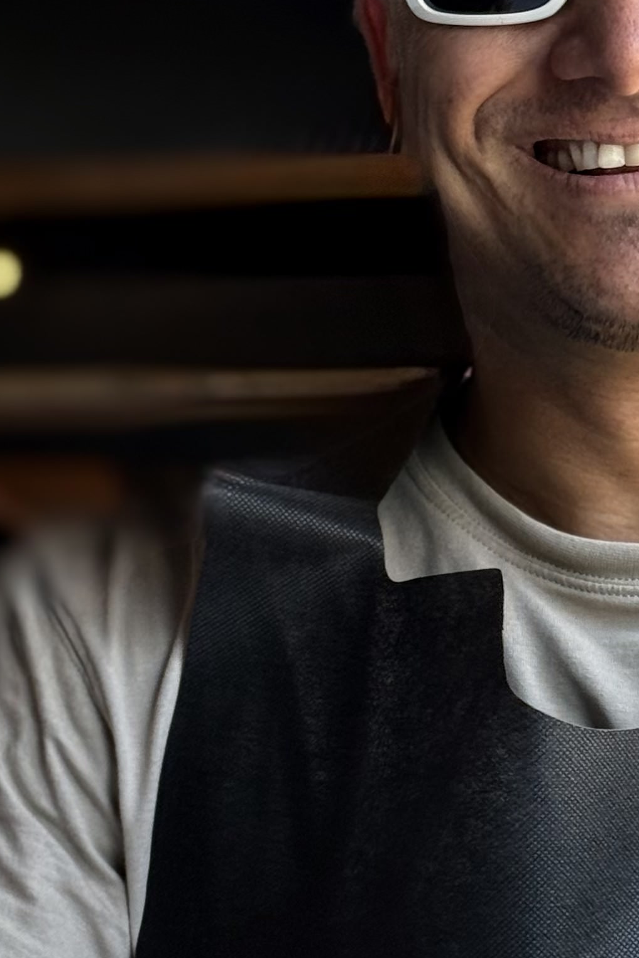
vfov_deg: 15.5
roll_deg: +1.4
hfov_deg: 10.4
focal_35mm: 132
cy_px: 678
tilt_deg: -4.8
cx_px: 542
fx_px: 3513
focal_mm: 6.76
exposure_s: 1/50
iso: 64
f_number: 1.78
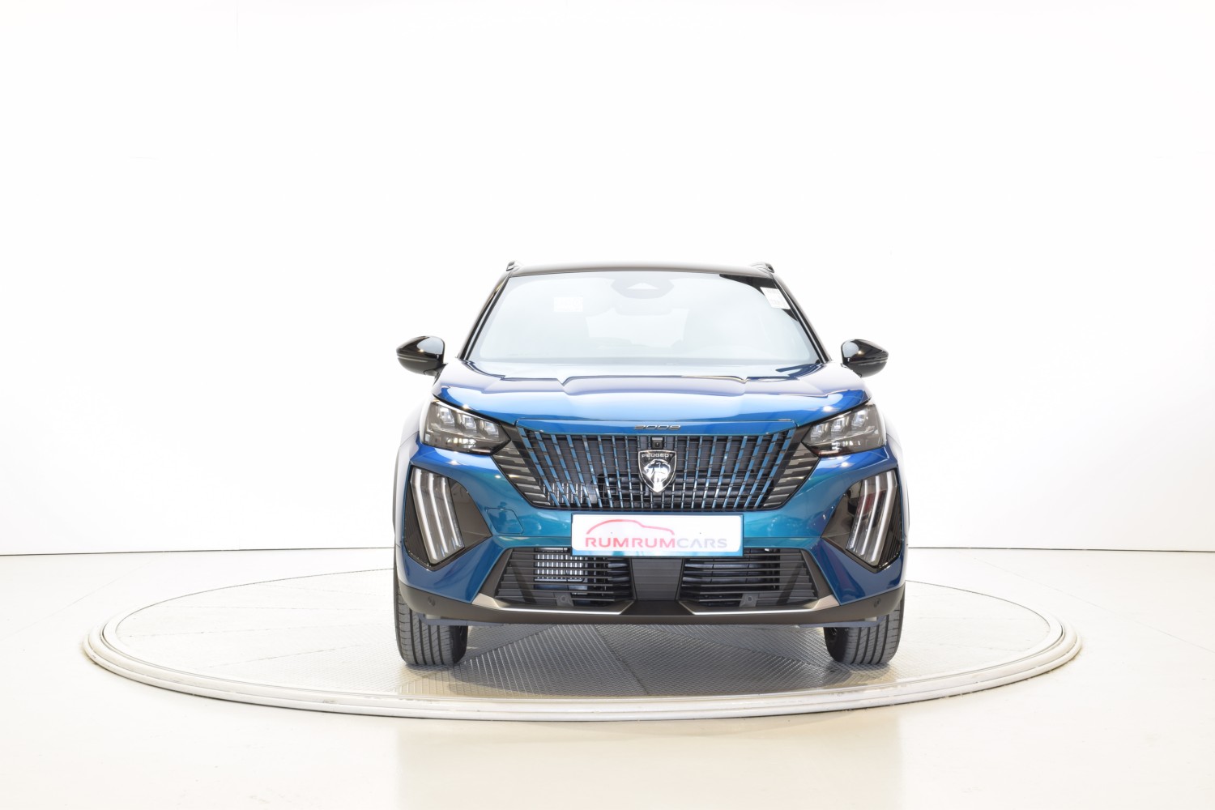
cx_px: 608
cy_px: 405
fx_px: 1620
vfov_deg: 28.1
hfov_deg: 41.1
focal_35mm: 48
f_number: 16
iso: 100
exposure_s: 1/1.3
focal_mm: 32
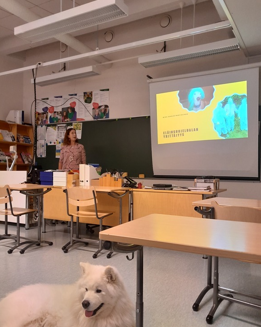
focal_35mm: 28
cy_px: 179
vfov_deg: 62.1
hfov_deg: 51.5
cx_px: 132
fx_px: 270
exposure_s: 1/50
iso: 125
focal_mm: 4
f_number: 1.8
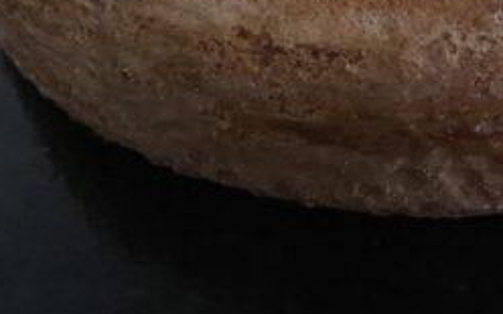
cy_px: -107
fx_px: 1014
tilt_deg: -31.8
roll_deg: +3.2
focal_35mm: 74
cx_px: 534
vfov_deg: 16.5
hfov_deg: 26.0
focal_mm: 4.25
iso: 400
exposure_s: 1/60
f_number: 1.8
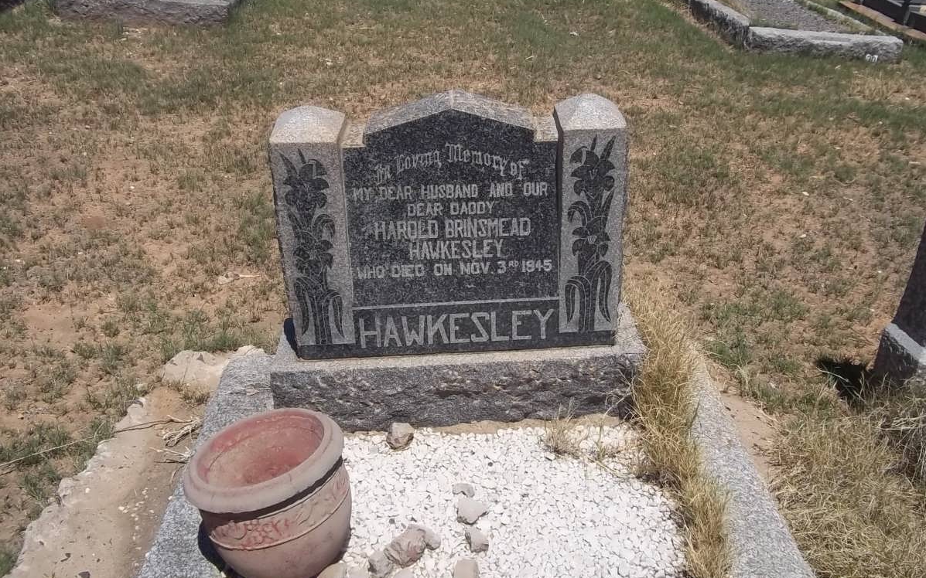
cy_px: 243
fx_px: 858
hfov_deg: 56.7
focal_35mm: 34
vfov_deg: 37.2
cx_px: 463
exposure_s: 1/800
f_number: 5.5
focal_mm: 5.7
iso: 80
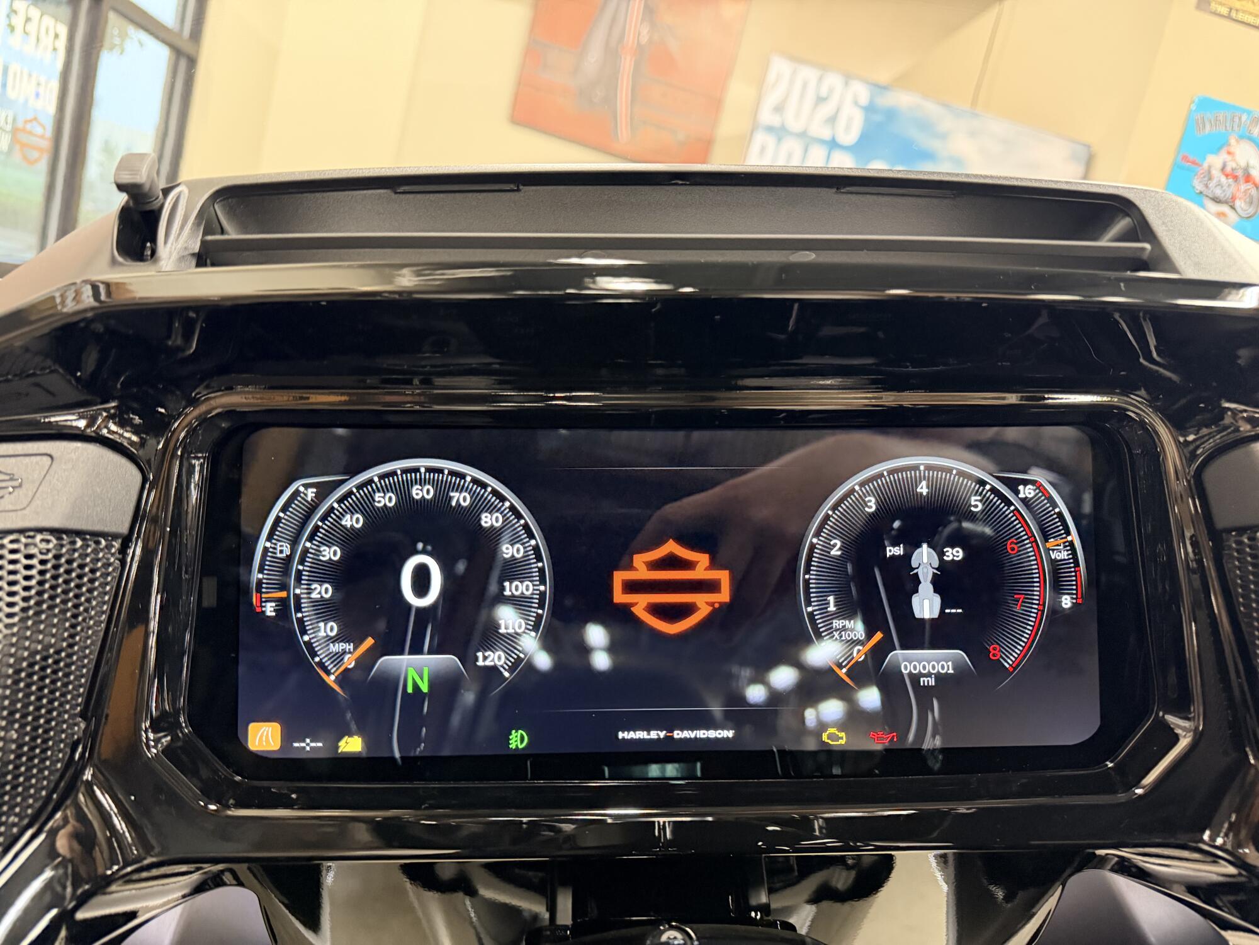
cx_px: 630
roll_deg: -13.7
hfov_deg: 71.6
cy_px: 472
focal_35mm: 24
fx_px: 873
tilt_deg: -9.3
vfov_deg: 56.8
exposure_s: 1/40
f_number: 1.78
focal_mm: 6.76
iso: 800
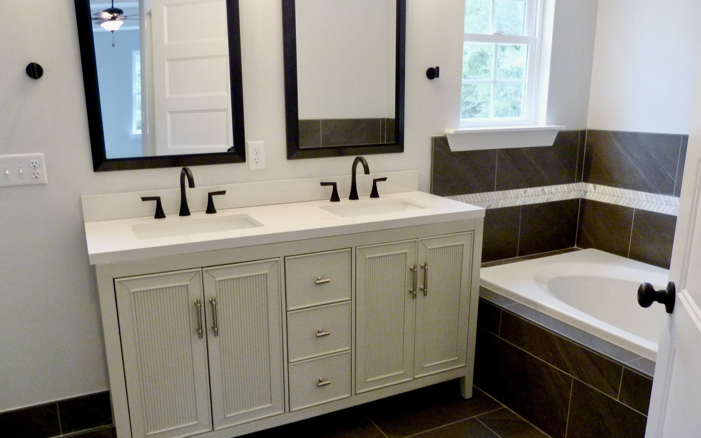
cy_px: 242
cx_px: 336
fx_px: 535
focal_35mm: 28
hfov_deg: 66.4
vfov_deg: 44.5
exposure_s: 1/60
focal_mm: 4.5
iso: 400
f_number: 2.8
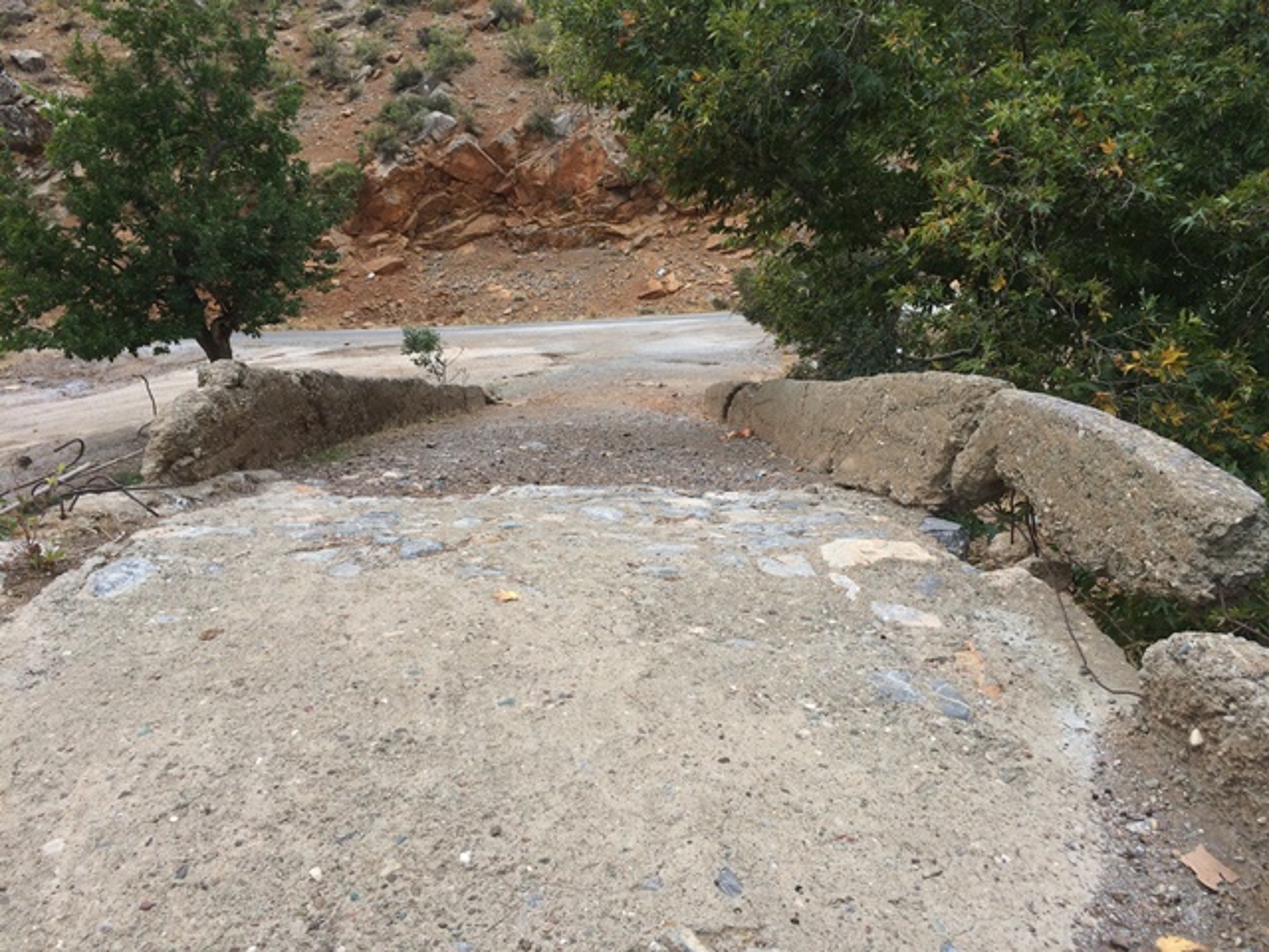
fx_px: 1063
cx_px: 634
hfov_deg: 61.7
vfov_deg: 48.2
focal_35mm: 29
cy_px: 476
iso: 32
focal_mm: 4.15
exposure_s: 1/595
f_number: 2.2
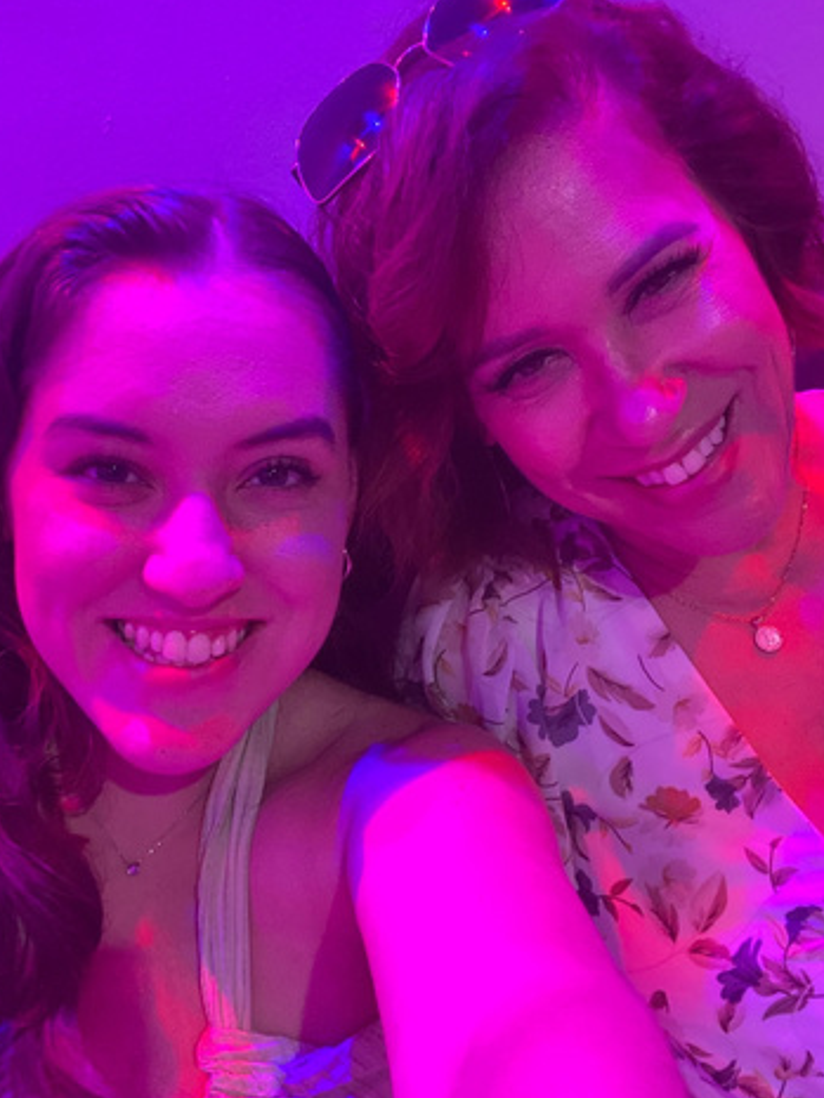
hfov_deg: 42.9
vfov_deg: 55.3
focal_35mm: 33
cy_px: 555
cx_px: 380
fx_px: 1047
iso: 640
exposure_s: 1/30
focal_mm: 2.71
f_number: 2.2
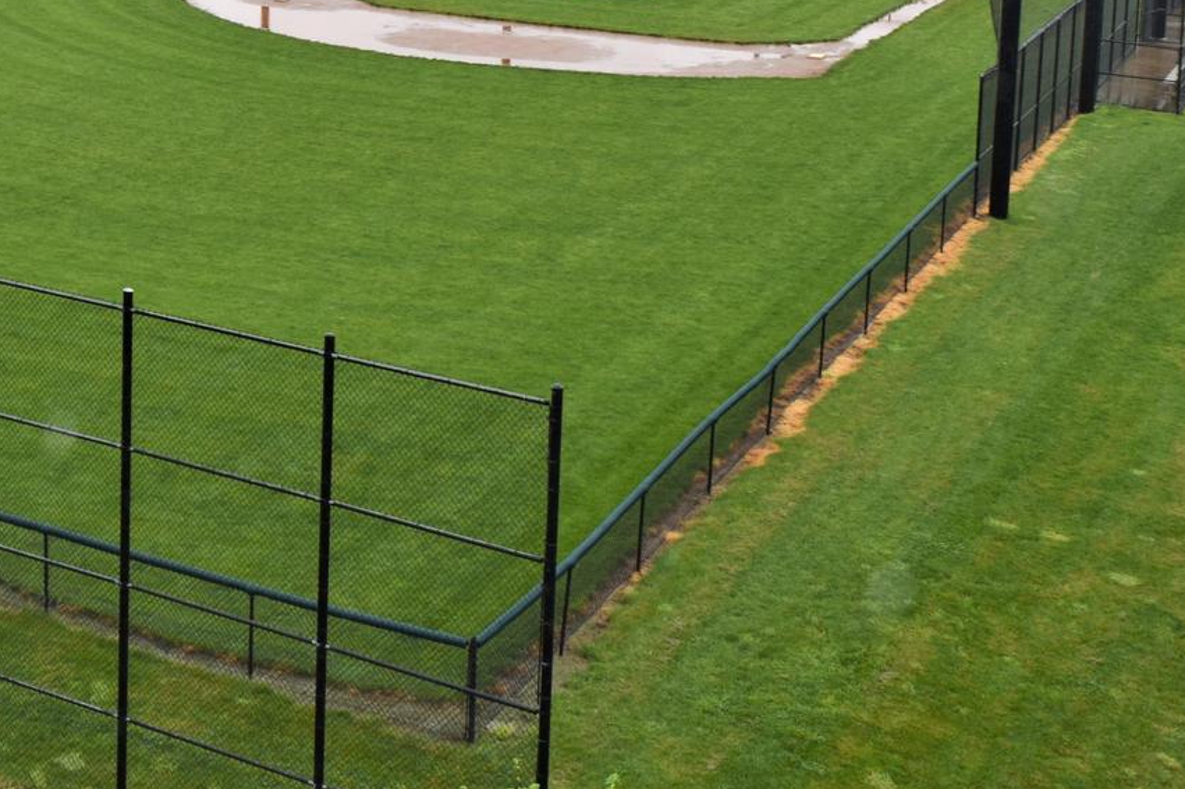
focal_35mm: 65
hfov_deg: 29.8
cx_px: 149
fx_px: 2139
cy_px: -61
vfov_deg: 20.1
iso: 100
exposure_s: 1/200
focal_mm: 18
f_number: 6.3
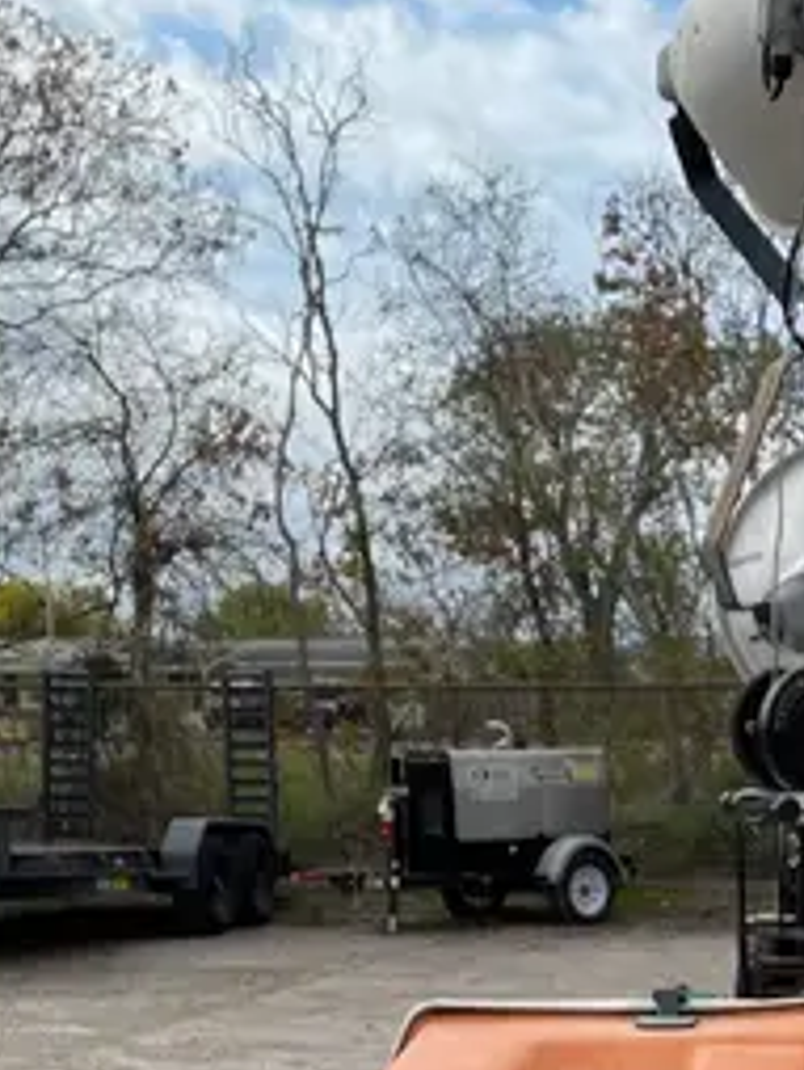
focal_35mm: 75
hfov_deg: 18.9
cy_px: 1118
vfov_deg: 24.5
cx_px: 876
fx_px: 2319
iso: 50
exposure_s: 1/4464
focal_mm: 4.2
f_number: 1.6
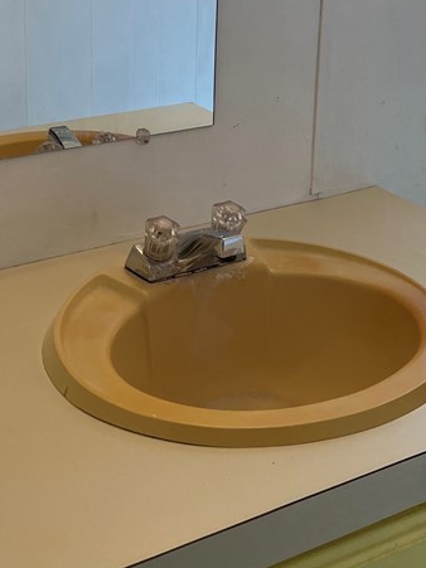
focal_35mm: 59
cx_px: 101
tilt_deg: -14.0
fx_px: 969
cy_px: 65
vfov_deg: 31.3
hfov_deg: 24.5
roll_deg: -0.5
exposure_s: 1/120
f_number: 1.5
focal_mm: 5.7
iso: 125
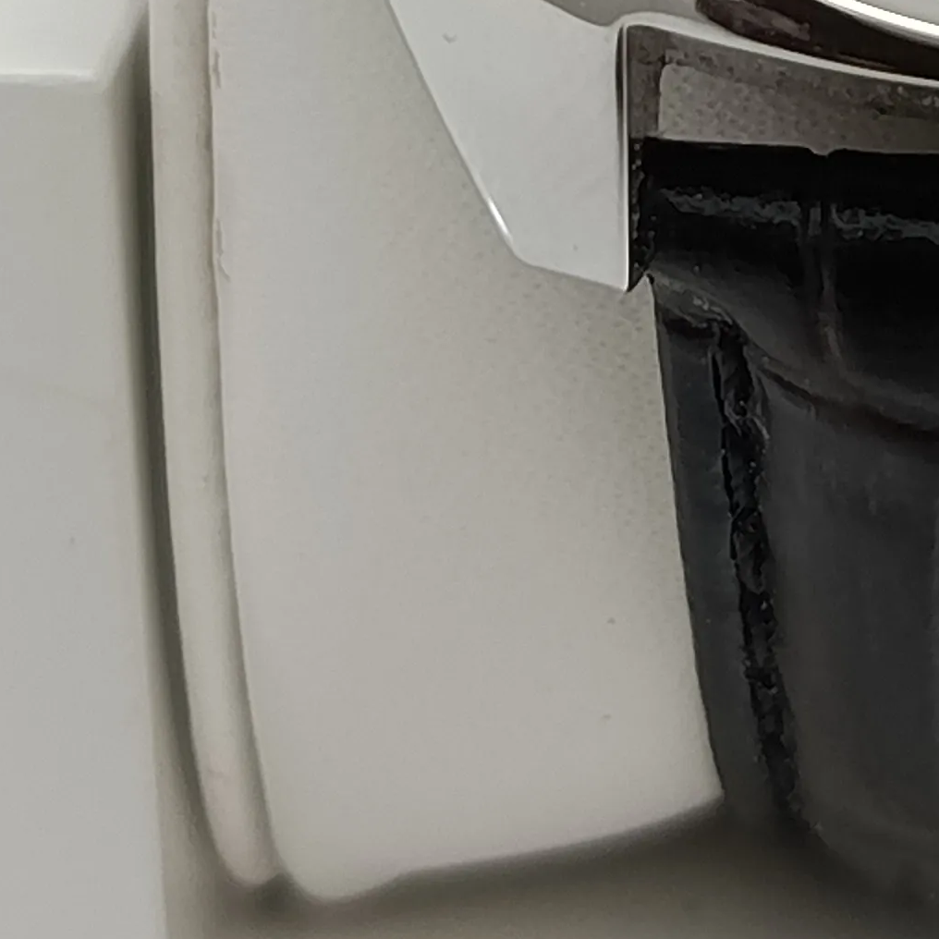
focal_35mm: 167
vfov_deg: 10.0
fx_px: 5125
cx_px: 1059
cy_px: -662
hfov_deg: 10.3
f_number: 1.7
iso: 384
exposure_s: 1/100
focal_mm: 5.24
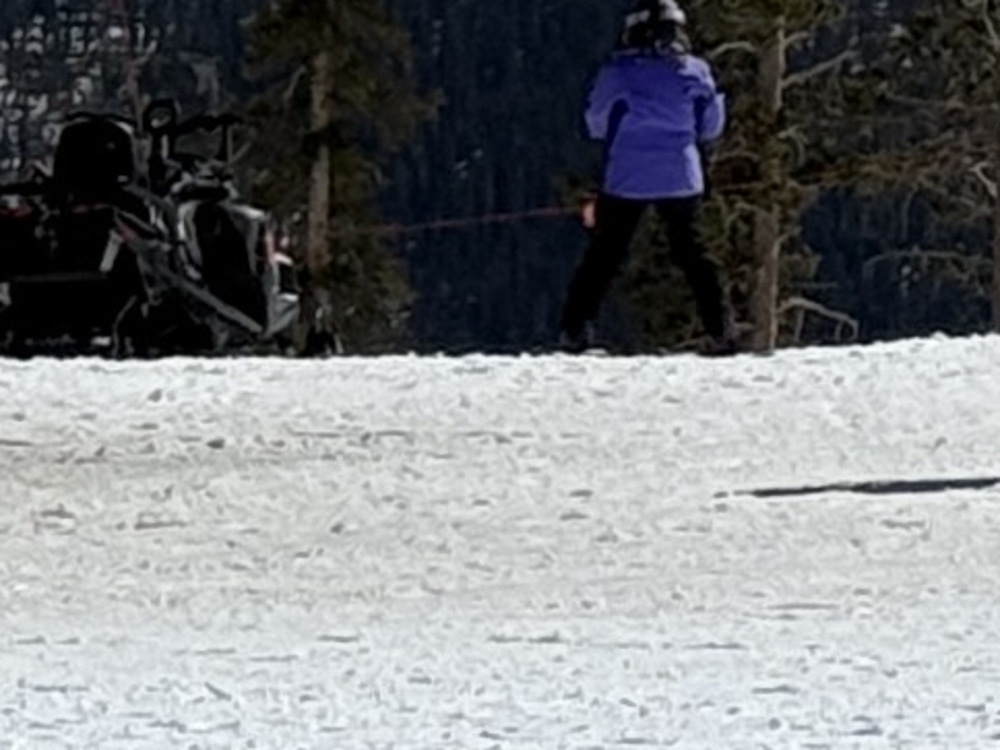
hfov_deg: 5.3
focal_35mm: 359
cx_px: 2802
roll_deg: +1.3
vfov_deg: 4.0
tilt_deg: +8.6
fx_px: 10371
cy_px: -1833
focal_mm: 6.76
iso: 50
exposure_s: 1/11364
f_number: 1.78
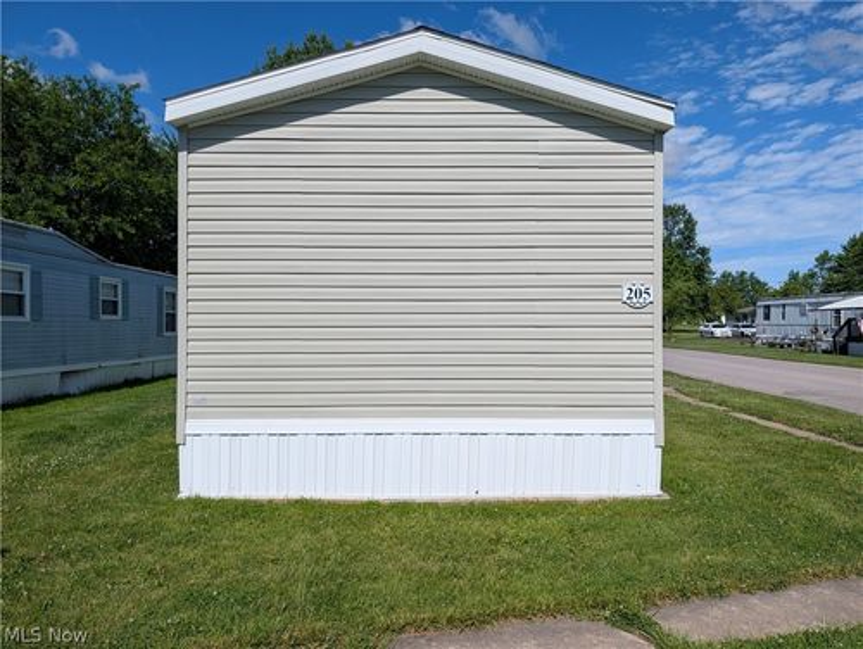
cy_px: 324
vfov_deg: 56.9
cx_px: 432
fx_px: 599
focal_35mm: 24
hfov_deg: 71.5
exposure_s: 1/2392
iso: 29
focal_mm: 6.9
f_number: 1.68
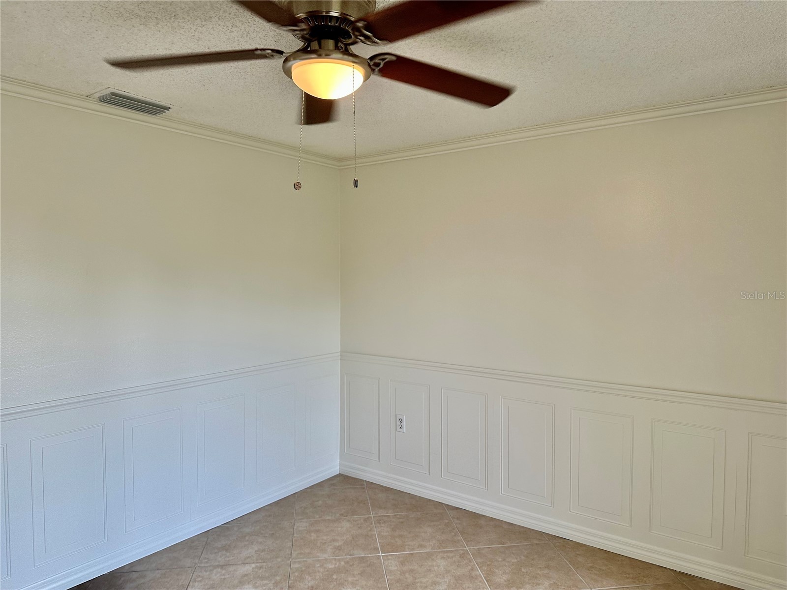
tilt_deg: -2.0
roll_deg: -0.6
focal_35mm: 24
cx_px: 394
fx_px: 546
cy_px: 295
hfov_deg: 71.6
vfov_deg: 56.8
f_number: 1.78
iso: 80
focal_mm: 6.86
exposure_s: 1/124
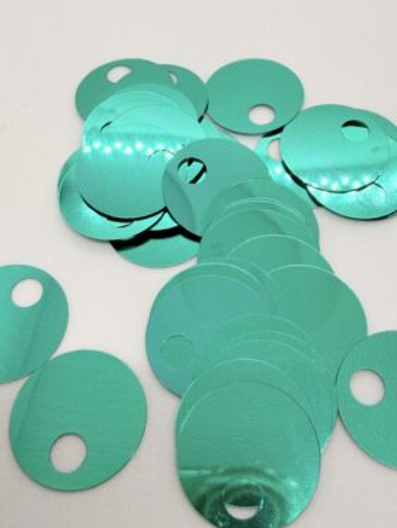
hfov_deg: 49.8
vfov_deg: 63.4
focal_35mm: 28
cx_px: 212
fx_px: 427
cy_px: 263
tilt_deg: -58.1
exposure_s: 1/121
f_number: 2.2
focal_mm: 2.22
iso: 40
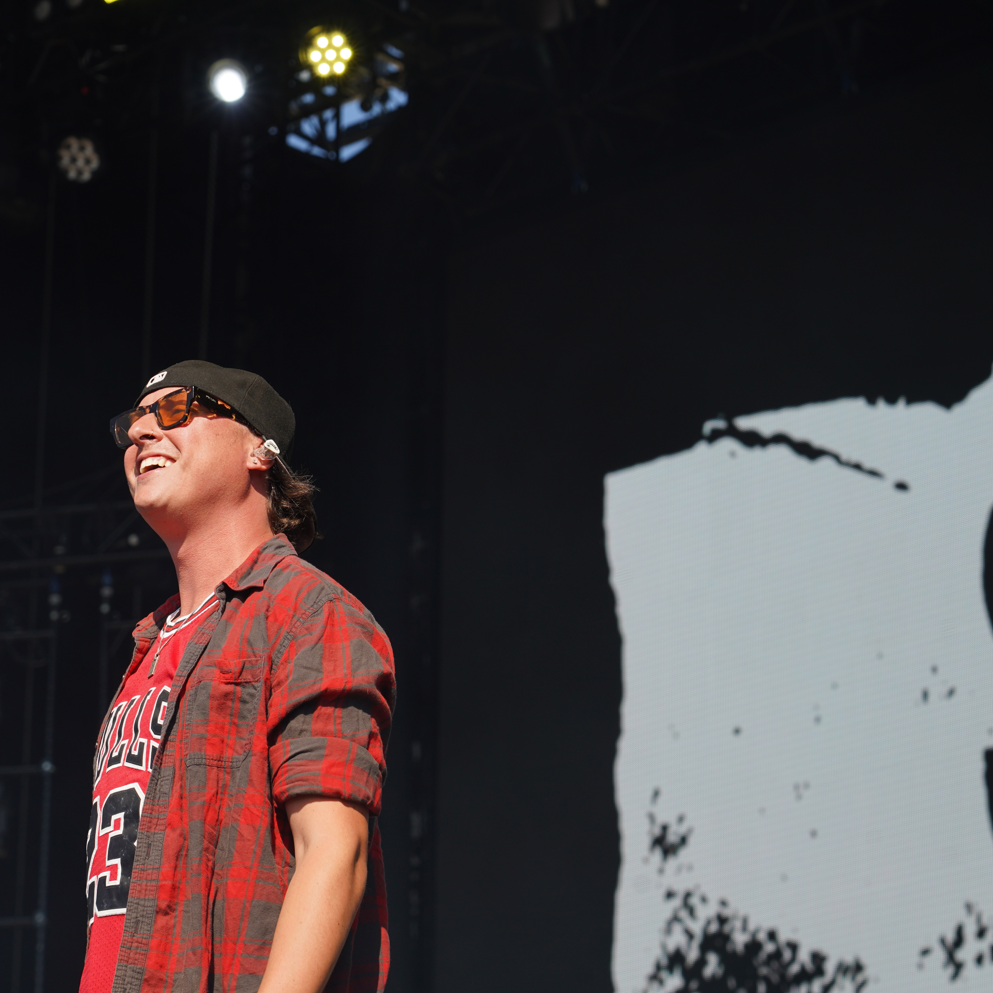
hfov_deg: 13.0
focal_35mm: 134
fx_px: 4349
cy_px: 496
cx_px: 311
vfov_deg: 13.0
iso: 100
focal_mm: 105
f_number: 6.3
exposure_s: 1/320
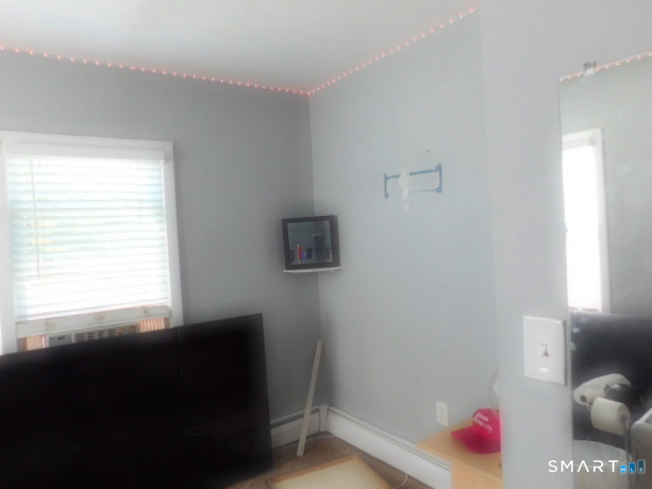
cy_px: 239
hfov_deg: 71.6
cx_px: 325
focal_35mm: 24
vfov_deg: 56.8
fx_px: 452
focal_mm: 4
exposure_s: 1/40
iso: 125
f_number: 3
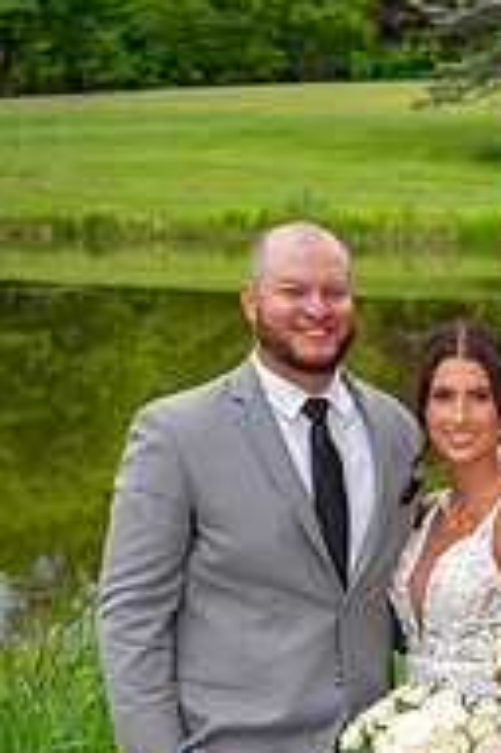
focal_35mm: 128
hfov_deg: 10.5
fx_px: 2677
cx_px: 593
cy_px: 748
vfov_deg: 15.7
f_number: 3.2
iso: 400
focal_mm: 36
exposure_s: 1/3200
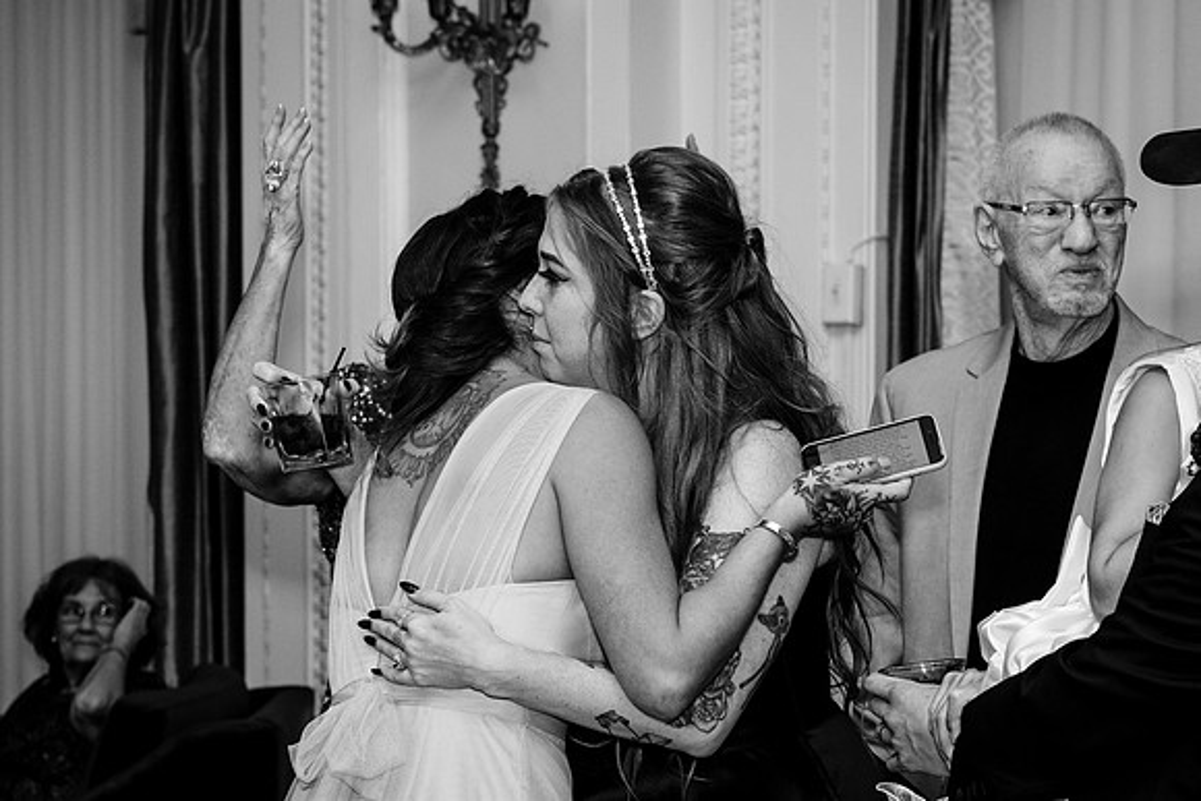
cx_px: 539
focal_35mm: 103
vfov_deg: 13.3
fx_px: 3435
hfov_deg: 19.8
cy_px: 556
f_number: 5.6
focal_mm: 70
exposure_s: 1/200
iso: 1000
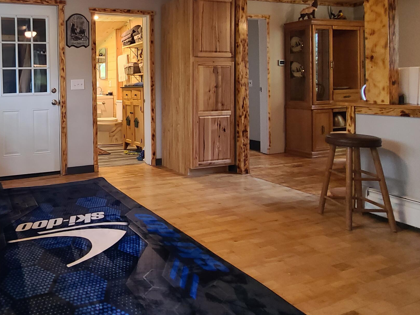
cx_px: 62
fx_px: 291
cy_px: 87
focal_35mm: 24
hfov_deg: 62.9
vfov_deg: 54.7
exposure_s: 1/60
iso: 400
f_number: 2.2
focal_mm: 2.2
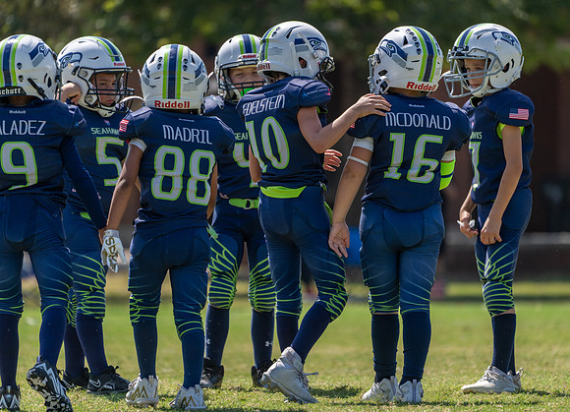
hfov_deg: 4.4
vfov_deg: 3.2
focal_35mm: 451
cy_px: 215
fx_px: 7337
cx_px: 323
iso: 320
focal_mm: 400
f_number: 5.6
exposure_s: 1/1250
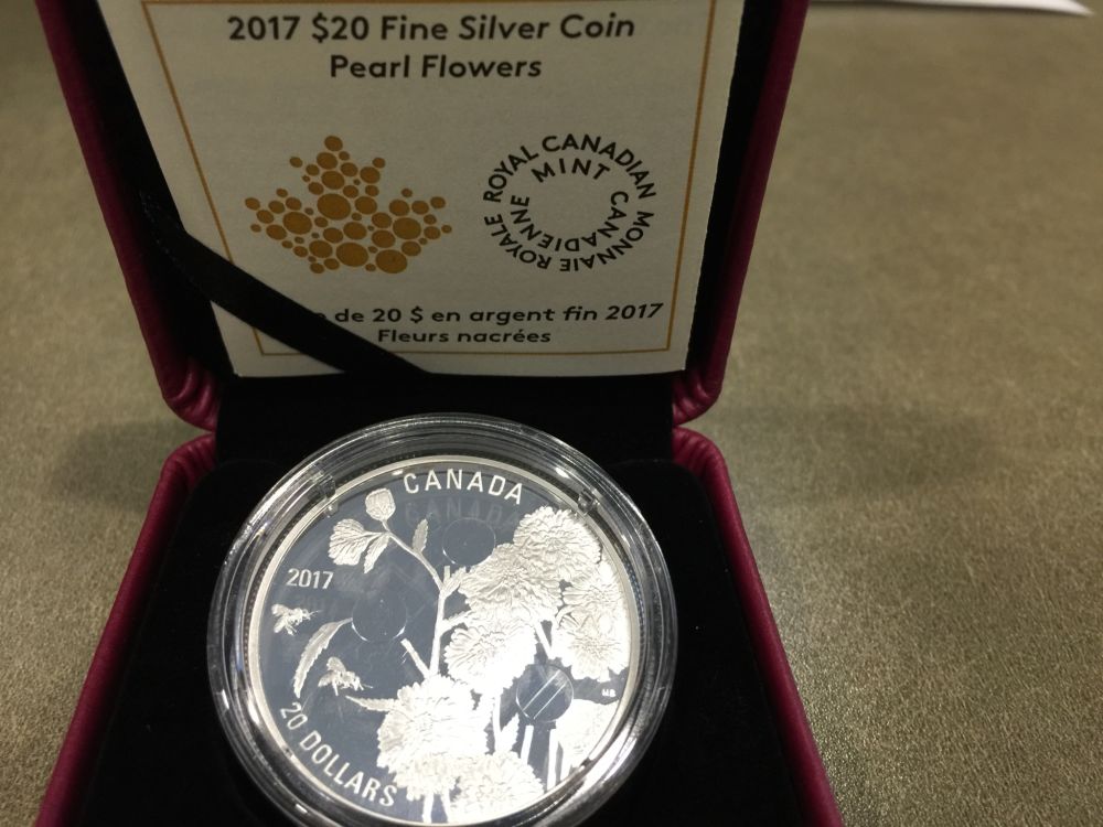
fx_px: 924
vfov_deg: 48.2
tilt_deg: -36.6
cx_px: 552
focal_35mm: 29
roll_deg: -1.8
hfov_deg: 61.7
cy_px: 414
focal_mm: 4.15
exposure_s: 1/15
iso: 100
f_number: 2.2
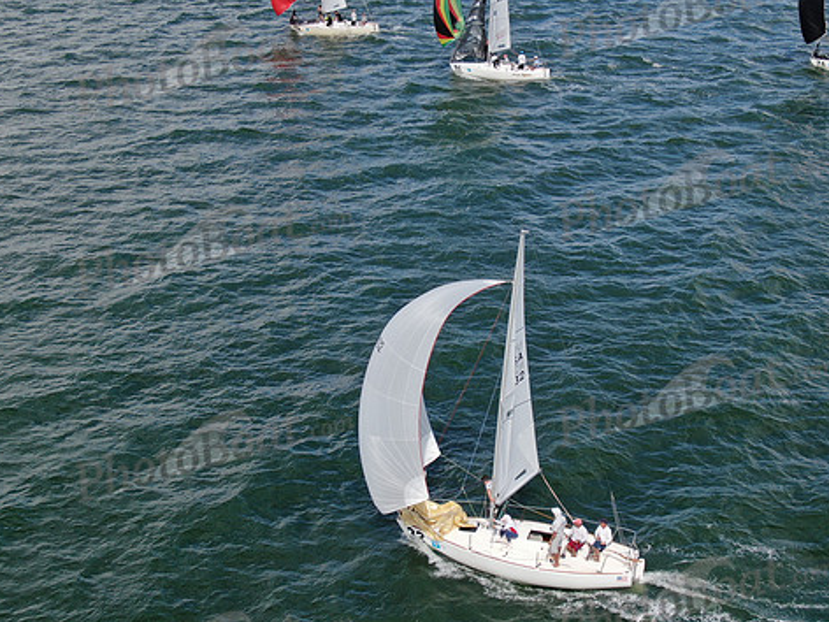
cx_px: 457
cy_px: 321
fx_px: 1413
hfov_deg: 32.7
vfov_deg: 24.8
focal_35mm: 59
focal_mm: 8.6
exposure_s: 1/800
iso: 100
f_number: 3.8
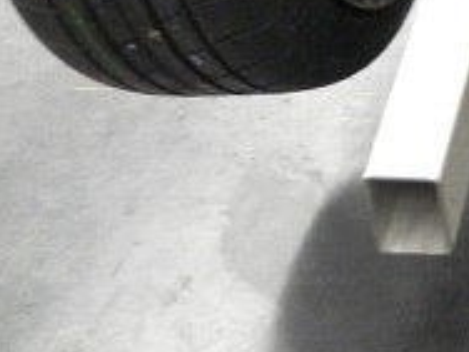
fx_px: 1368
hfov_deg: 16.0
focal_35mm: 101
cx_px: 886
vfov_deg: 13.5
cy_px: -232
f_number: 2.8
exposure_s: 1/26
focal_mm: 4.6
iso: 400
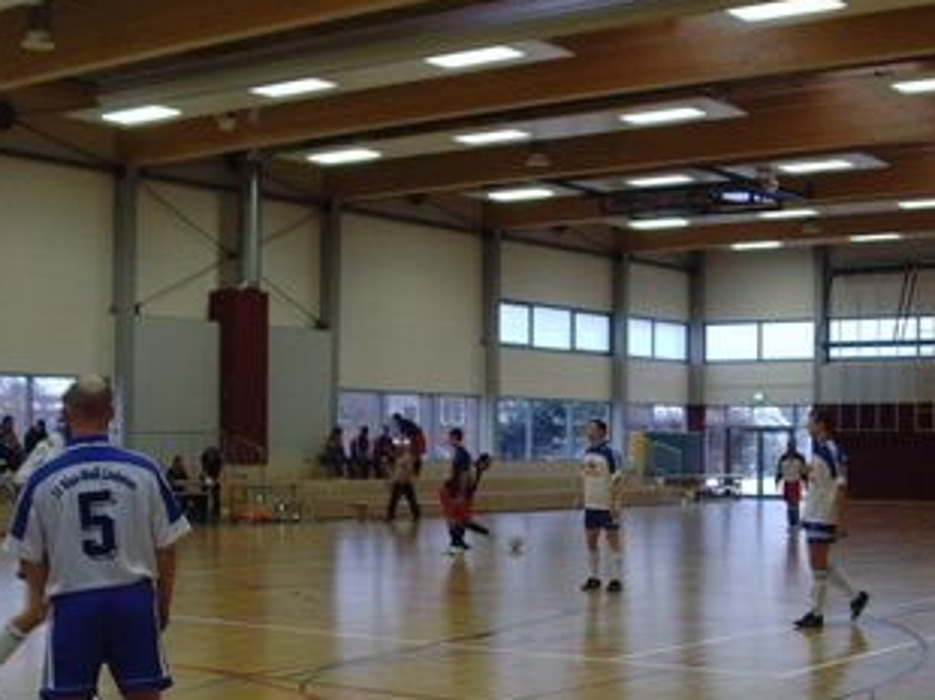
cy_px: 457
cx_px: 543
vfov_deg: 23.2
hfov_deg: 30.7
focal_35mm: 63
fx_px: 1700
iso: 200
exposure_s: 1/45
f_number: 3.5
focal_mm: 6.6
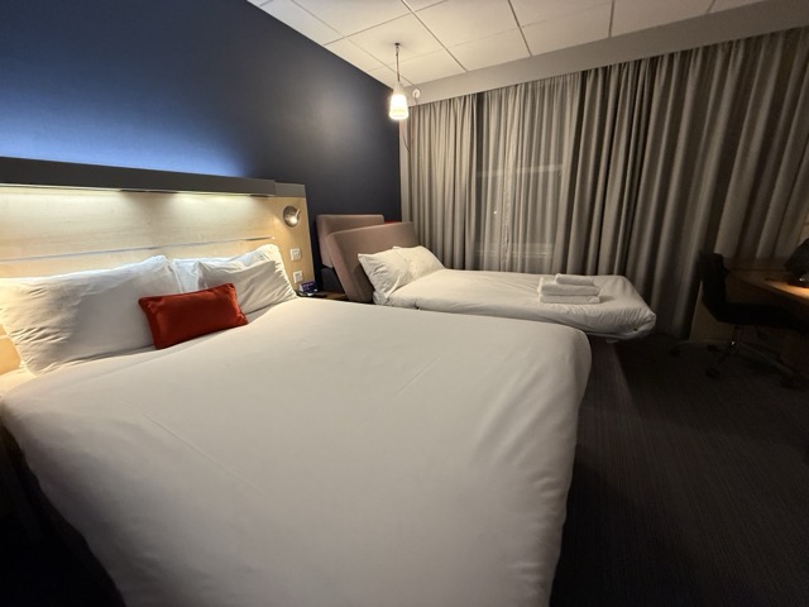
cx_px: 404
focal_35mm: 14
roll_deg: +0.8
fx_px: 327
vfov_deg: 85.7
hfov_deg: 102.1
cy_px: 304
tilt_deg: -15.8
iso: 500
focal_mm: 2.22
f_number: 2.2
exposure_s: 1/60
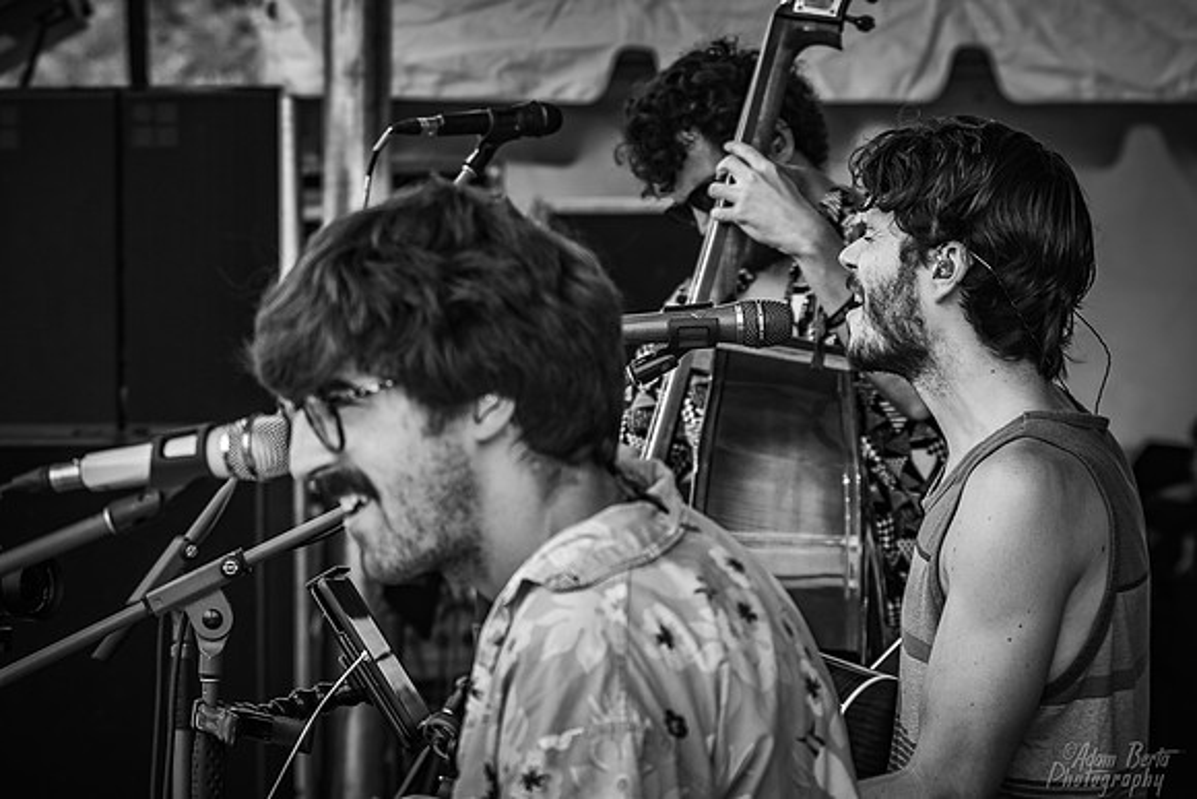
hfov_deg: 13.1
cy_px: 400
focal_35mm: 157
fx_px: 5221
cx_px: 598
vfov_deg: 8.7
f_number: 5.6
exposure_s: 1/250
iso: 160
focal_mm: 105
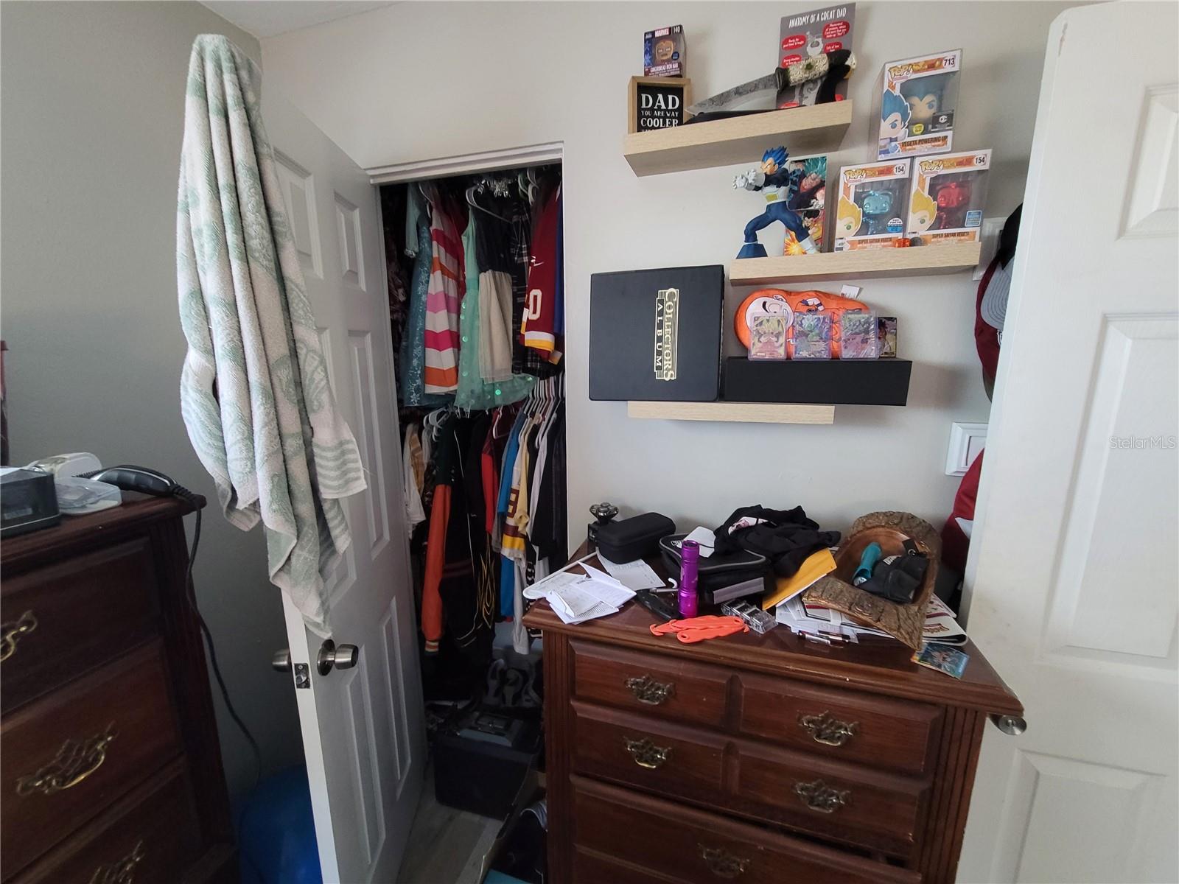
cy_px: 442
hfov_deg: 106.2
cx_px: 590
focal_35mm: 13
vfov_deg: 89.9
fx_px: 443
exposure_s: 1/24
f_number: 2.2
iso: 800
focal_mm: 2.2
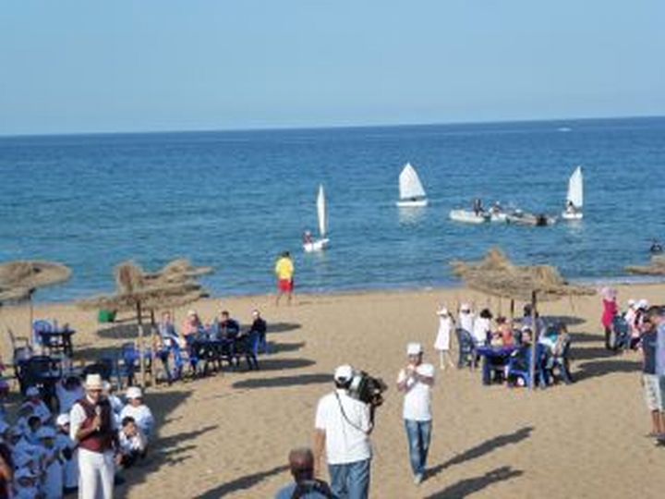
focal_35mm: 76
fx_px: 1460
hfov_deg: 25.7
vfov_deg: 19.4
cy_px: 250
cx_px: 332
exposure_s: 1/640
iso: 160
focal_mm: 13.6
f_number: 4.7
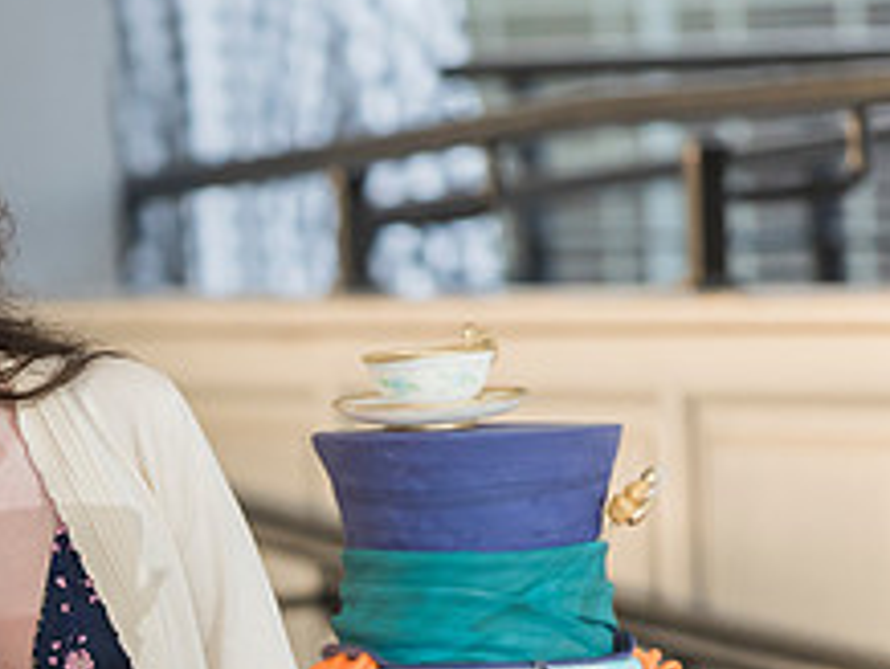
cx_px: -151
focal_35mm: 536
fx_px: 13796
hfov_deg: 3.7
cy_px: 621
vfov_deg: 2.8
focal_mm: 200
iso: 1000
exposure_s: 1/160
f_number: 3.5
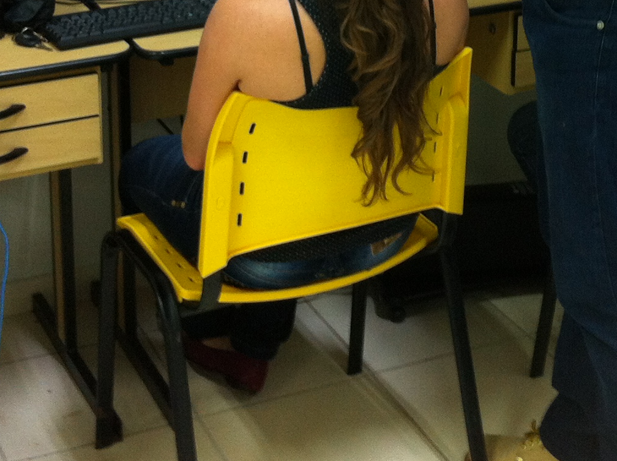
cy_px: -119
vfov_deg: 15.7
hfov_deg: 21.7
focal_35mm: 90
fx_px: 1602
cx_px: 425
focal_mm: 3.85
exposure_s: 1/17
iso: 100
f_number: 2.8
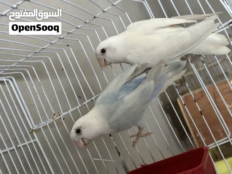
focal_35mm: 48
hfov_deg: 39.7
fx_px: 322
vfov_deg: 30.3
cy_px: 87
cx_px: 116
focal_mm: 6.86
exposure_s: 1/30
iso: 640
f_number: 1.78
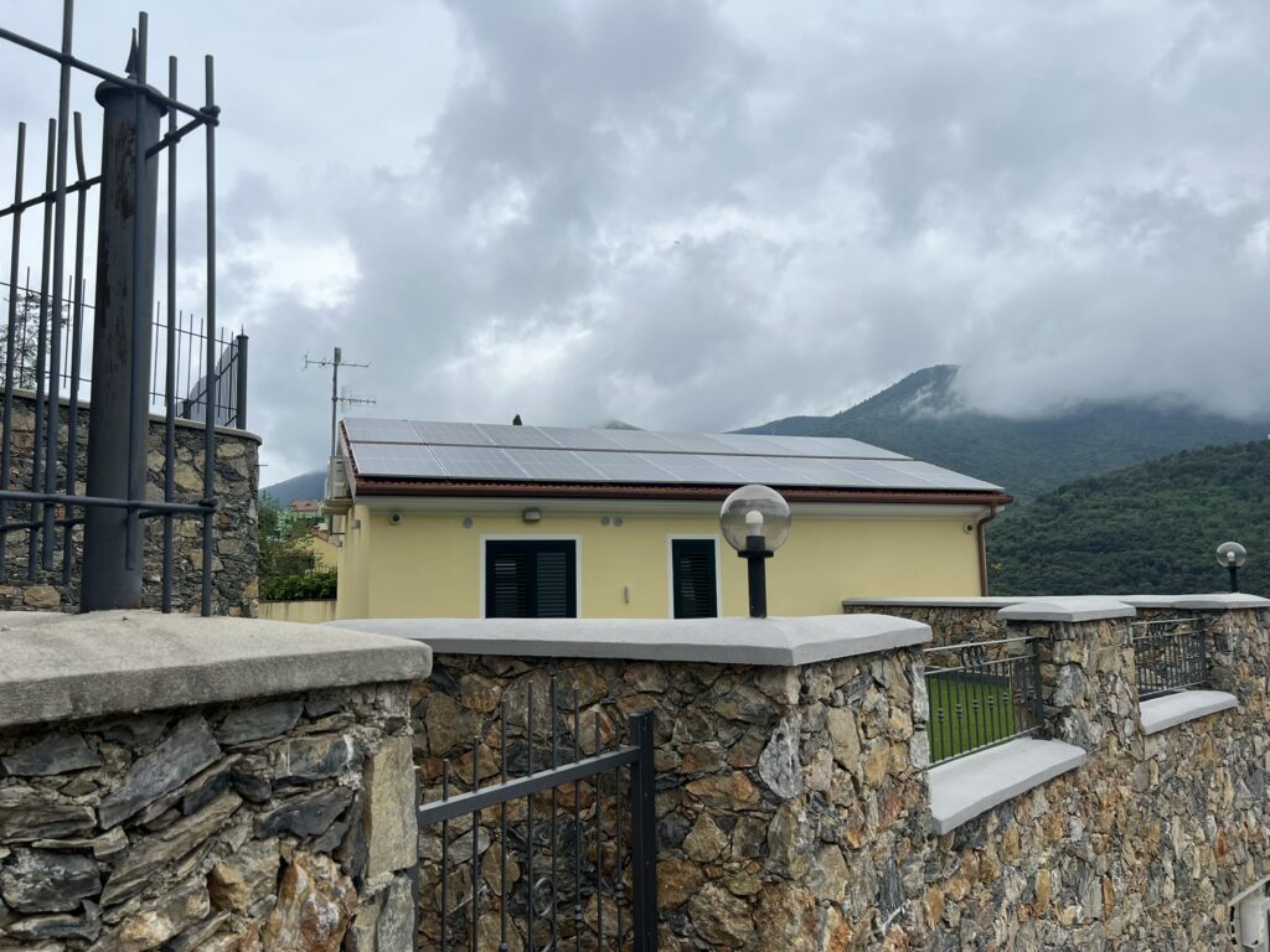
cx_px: 635
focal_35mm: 26
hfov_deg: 67.3
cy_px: 476
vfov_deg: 53.1
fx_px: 954
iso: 50
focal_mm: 5.7
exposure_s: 1/2994
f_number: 1.5
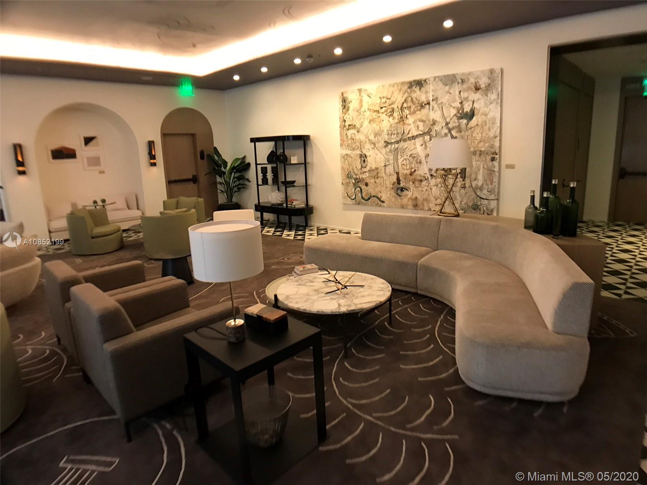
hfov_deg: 63.4
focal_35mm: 28
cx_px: 324
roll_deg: +1.9
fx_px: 523
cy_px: 242
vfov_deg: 49.7
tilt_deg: -12.3
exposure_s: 1/15
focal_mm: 3.99
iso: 80
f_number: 1.8
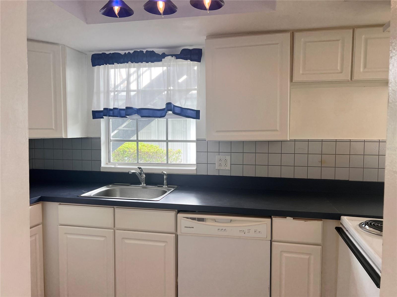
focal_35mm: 26
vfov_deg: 53.1
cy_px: 148
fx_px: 298
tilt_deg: -3.7
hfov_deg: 67.3
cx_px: 198
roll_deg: +0.0
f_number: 1.5
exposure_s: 1/120
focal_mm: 5.7
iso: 64
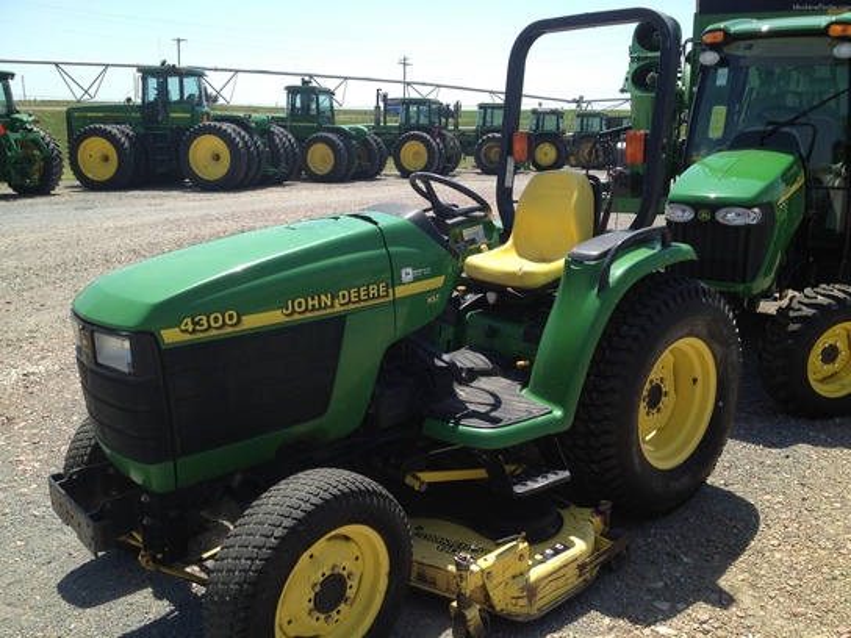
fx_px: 860
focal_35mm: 35
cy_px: 319
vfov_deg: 40.7
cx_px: 426
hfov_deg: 52.6
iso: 64
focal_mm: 4.28
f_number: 2.4
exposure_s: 1/1151
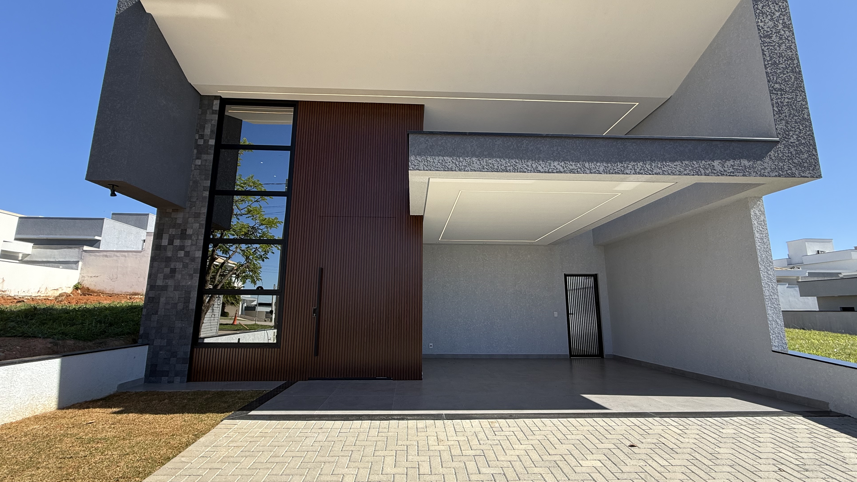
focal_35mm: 16
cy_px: 247
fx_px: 364
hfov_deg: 99.4
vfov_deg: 67.1
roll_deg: -0.4
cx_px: 427
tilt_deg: +10.0
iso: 50
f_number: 2.2
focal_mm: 2.22
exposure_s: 1/590
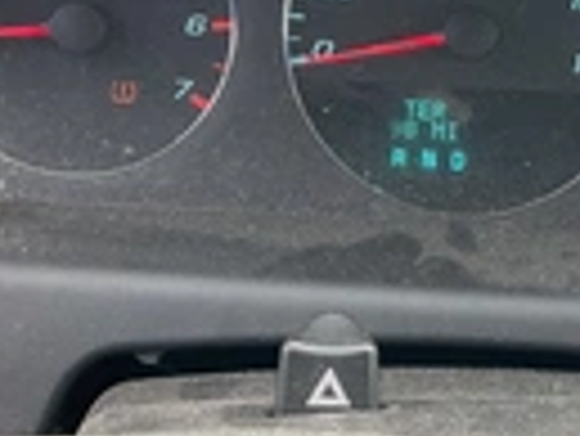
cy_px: 63
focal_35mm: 90
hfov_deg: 21.4
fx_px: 1509
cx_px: 490
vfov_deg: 16.3
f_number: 1.8
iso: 25
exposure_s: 1/122
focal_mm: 3
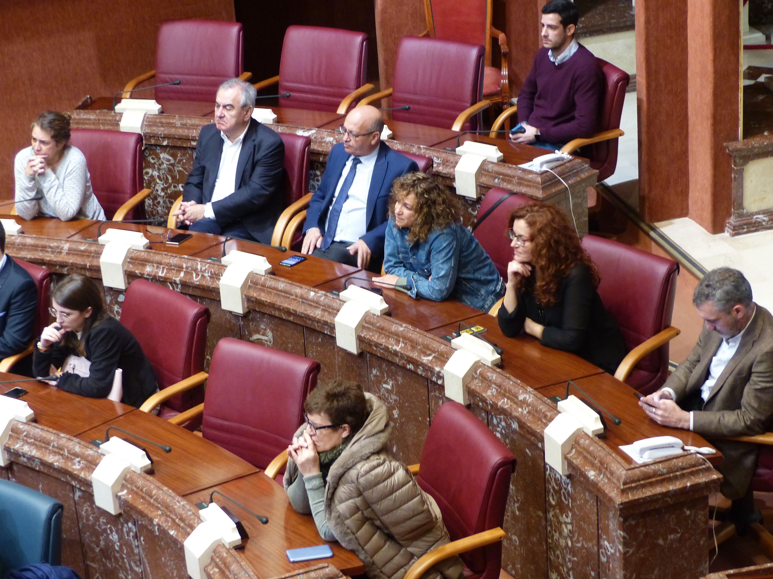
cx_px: 386
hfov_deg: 22.8
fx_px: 1920
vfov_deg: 17.2
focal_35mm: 86
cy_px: 290
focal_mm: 15.5
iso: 400
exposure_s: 1/15
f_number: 2.8
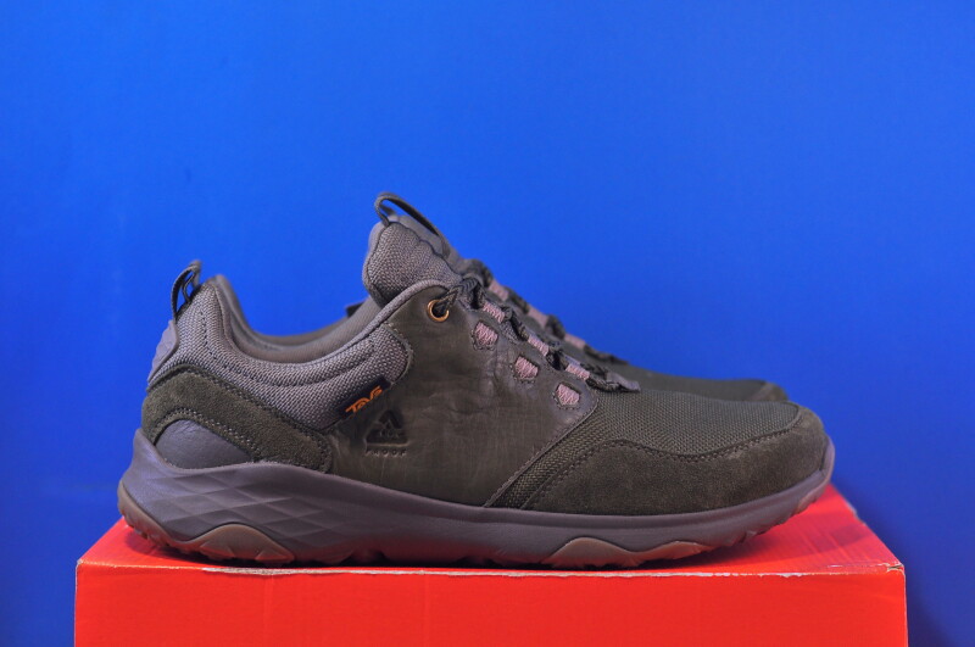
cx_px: 488
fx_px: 2028
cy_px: 324
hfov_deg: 27.0
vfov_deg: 18.1
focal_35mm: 75
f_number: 3.2
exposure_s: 1/250
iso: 250
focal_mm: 50
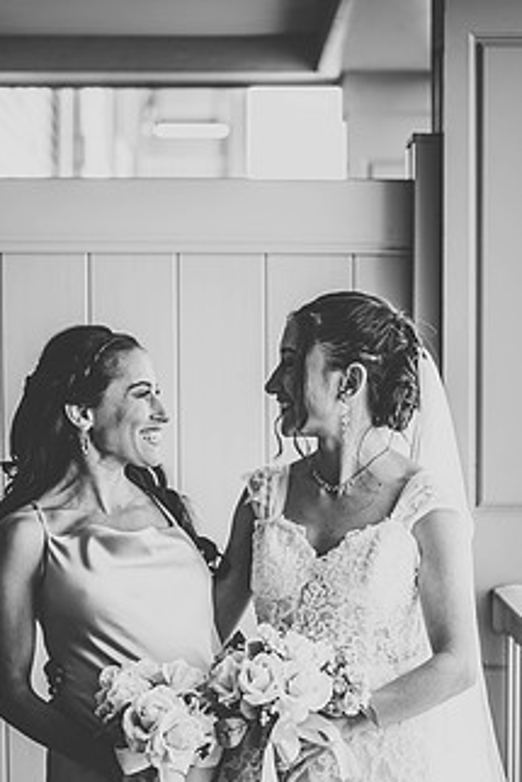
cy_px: 527
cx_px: 260
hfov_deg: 12.6
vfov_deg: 18.7
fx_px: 2368
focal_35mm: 109
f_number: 2.8
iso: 320
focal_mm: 78
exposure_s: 1/320
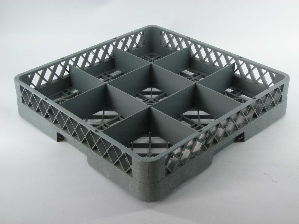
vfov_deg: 25.7
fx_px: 492
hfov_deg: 33.8
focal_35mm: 57
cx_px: 150
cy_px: 112
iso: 100
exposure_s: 1/15
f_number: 8
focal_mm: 10.2
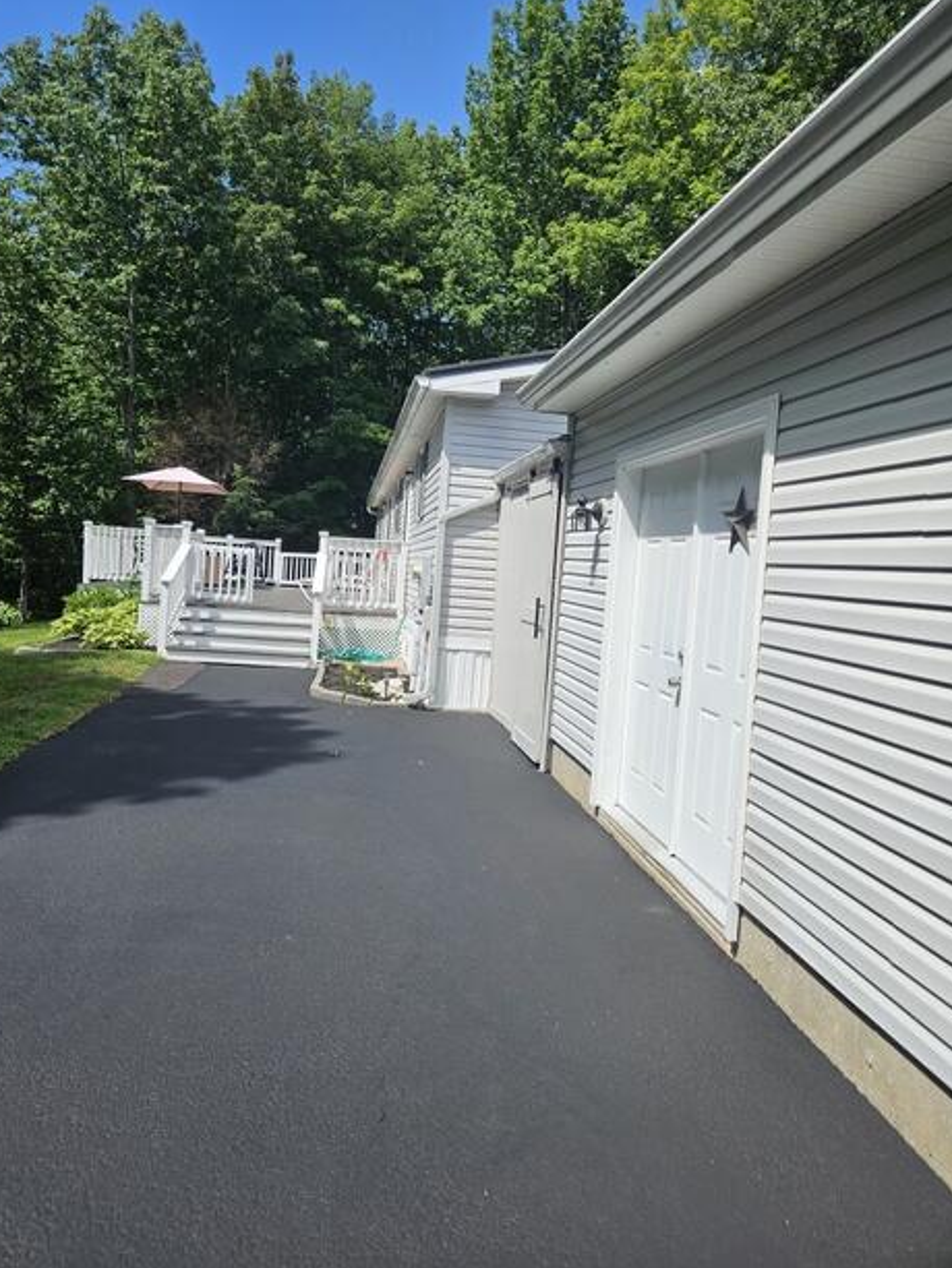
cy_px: 608
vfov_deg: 71.6
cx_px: 466
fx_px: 880
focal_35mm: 24
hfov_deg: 56.8
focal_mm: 5.4
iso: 25
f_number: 1.8
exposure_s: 1/1967
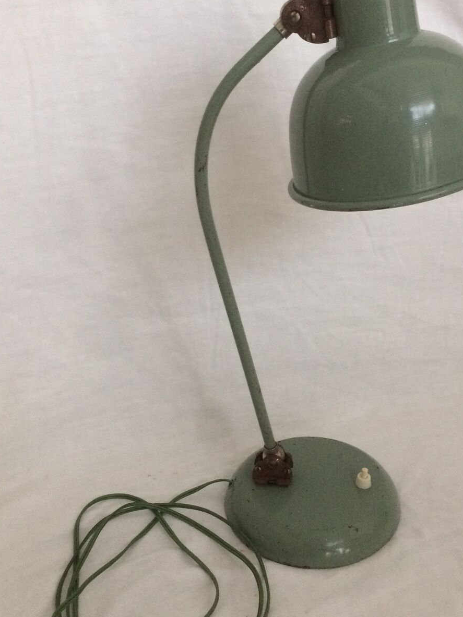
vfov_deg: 46.8
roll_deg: -1.2
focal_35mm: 40
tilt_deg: -30.0
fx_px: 713
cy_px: 311
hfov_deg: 35.7
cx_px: 296
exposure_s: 1/33
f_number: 2.2
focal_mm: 4.15
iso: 200
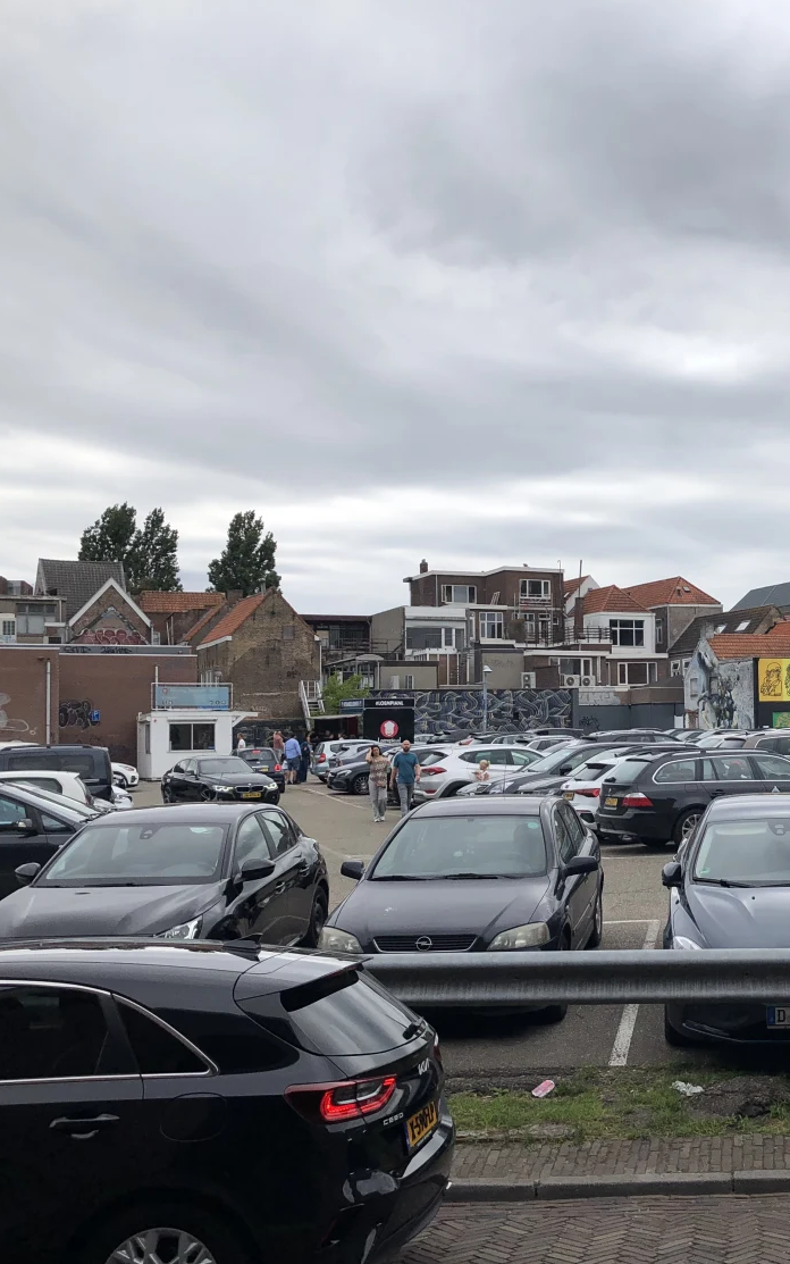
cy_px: 637
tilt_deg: +2.4
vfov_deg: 49.3
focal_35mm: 40
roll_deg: +2.3
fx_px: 1377
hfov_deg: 30.8
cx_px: 681
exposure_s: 1/2525
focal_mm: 4
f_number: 1.8
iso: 20
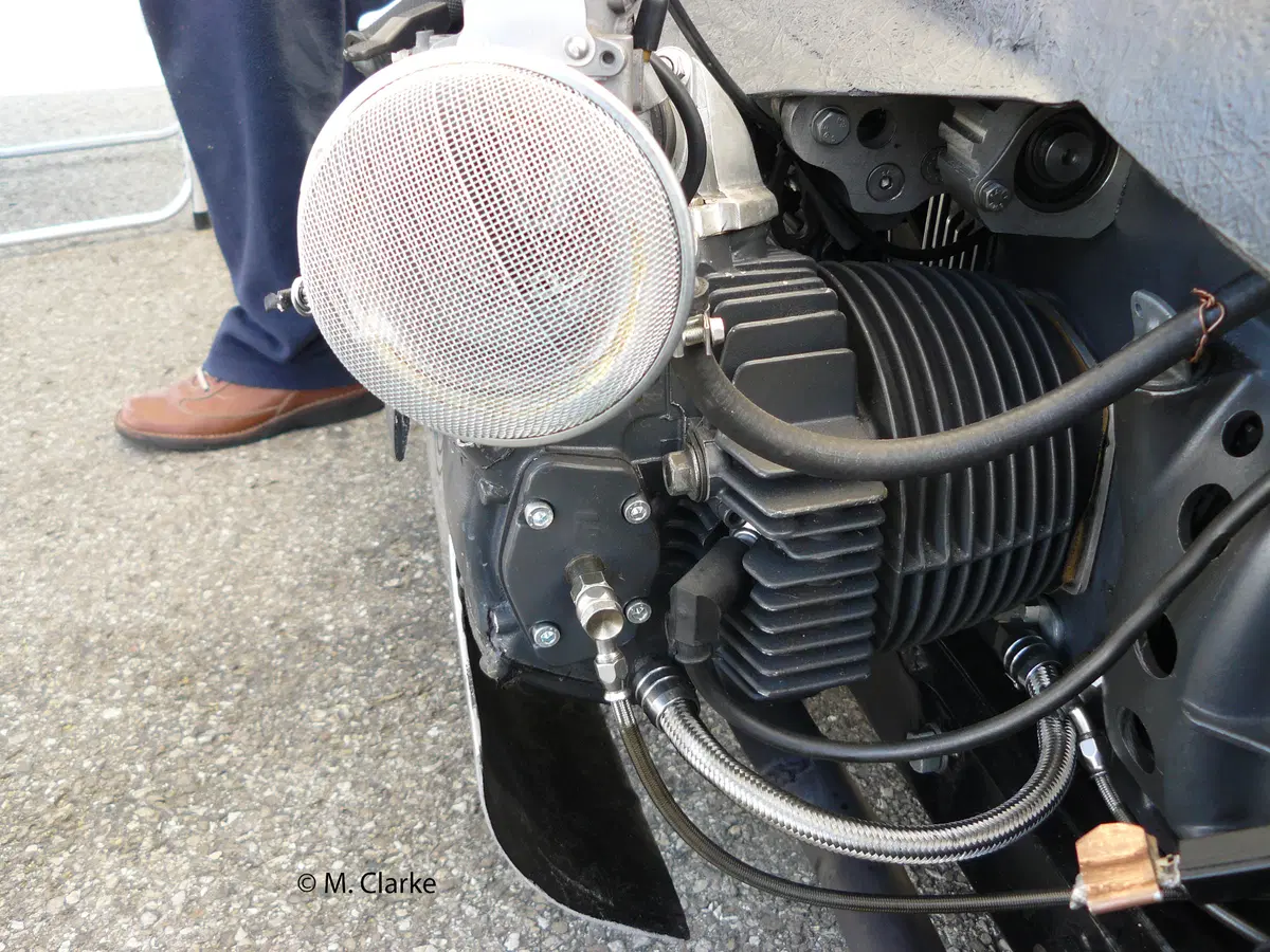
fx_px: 1321
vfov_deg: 39.7
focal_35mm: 36
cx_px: 635
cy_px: 476
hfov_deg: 51.4
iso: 100
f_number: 2.8
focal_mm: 6
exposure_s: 1/40
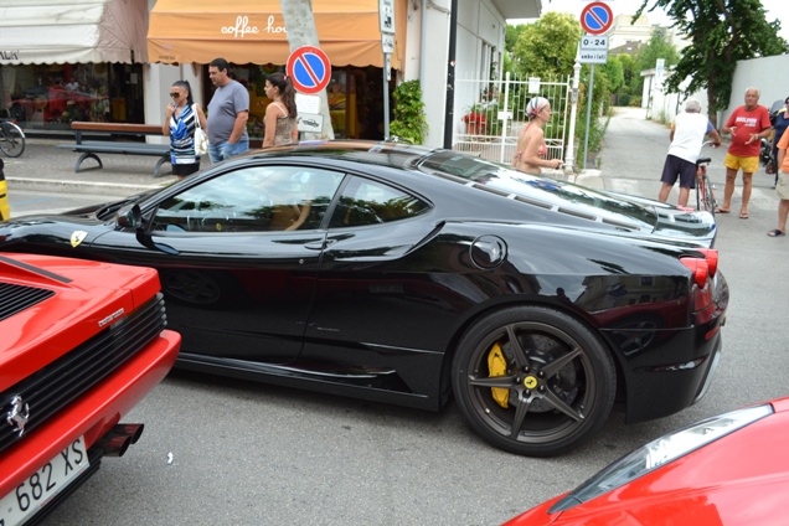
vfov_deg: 40.0
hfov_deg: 57.2
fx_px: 723
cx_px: 394
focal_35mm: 33
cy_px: 263
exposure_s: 1/125
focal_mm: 22
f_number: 5.6
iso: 220
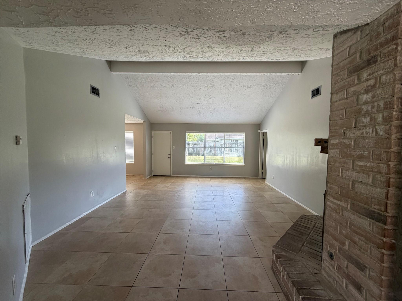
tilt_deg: -3.2
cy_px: 150
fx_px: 163
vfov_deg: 85.7
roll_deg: -0.2
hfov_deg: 102.1
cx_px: 201
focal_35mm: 14
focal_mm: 2.22
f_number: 2.2
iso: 160
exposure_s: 1/121
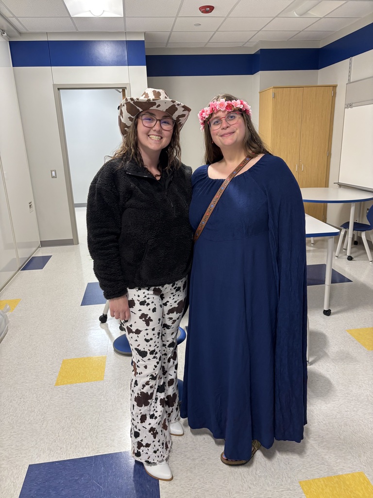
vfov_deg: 67.3
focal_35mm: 26
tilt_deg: -17.0
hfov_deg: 53.1
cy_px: 249
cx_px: 186
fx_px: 374
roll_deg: +2.0
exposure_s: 1/60
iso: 160
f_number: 1.6
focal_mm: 5.96
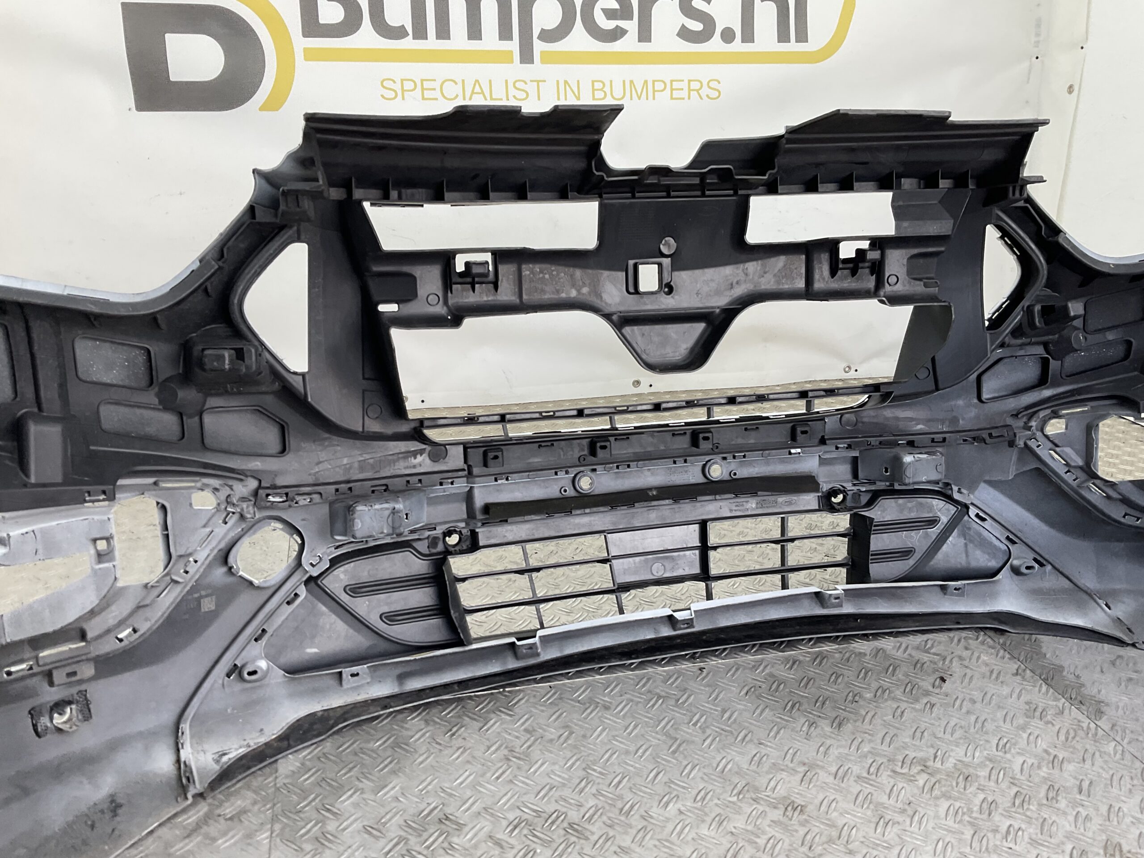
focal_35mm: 29
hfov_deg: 61.7
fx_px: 958
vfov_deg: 48.2
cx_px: 572
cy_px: 429
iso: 20
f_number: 1.8
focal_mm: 3
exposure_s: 1/100
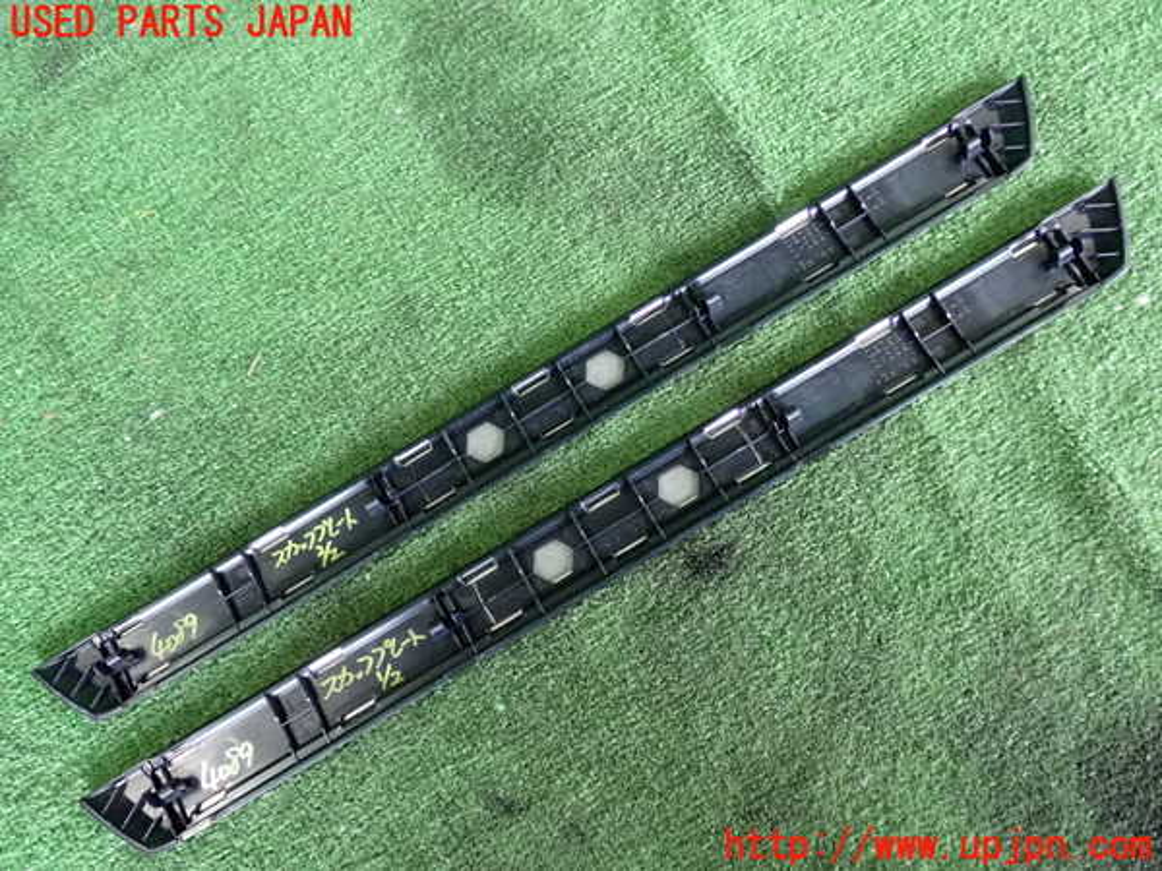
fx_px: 1074
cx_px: 581
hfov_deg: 56.8
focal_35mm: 32
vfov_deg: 44.2
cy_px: 436
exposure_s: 1/125
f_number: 2.4
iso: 1600
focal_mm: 5.79
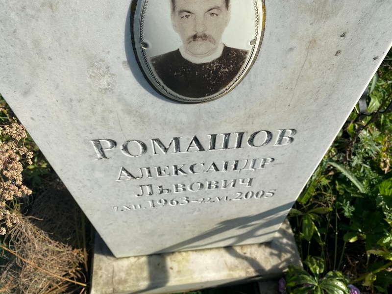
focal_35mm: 26
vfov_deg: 53.1
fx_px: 294
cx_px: 196
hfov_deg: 67.3
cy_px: 147
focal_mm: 4.25
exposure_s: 1/2625
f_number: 1.8
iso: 32
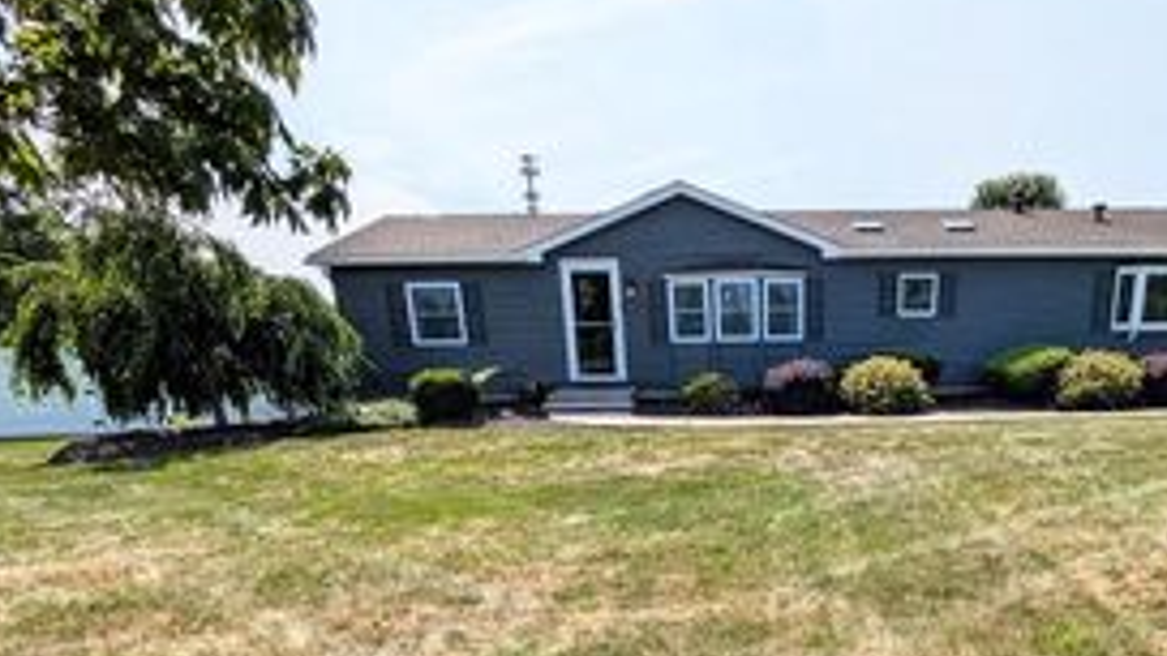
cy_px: 671
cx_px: 777
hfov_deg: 66.1
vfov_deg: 36.8
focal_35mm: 28
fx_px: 866
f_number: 2.2
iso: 50
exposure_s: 1/2532
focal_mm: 1.83
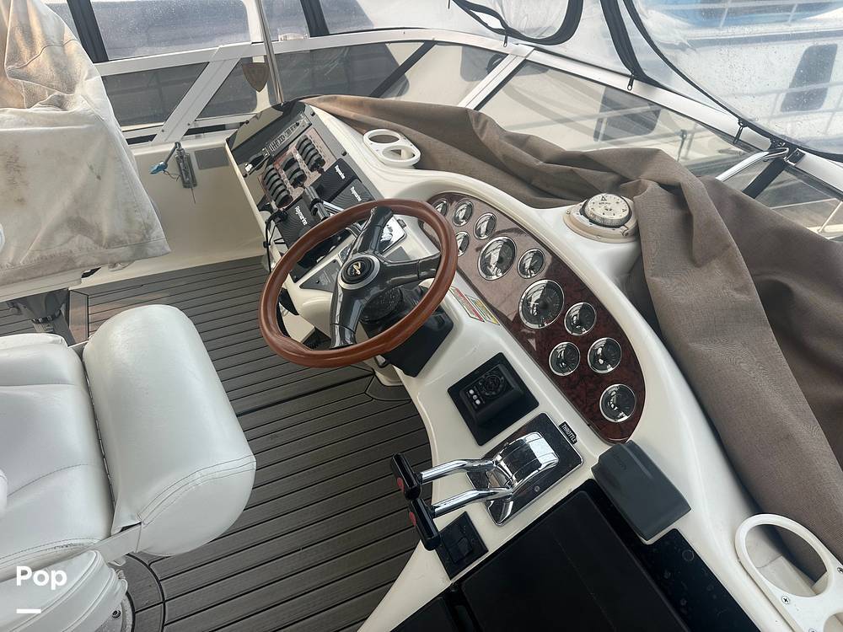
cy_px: 316
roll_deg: -4.6
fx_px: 584
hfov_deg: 71.6
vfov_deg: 56.8
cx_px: 422
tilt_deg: -39.1
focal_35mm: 24
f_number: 1.78
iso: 80
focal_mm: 6.86
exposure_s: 1/1256
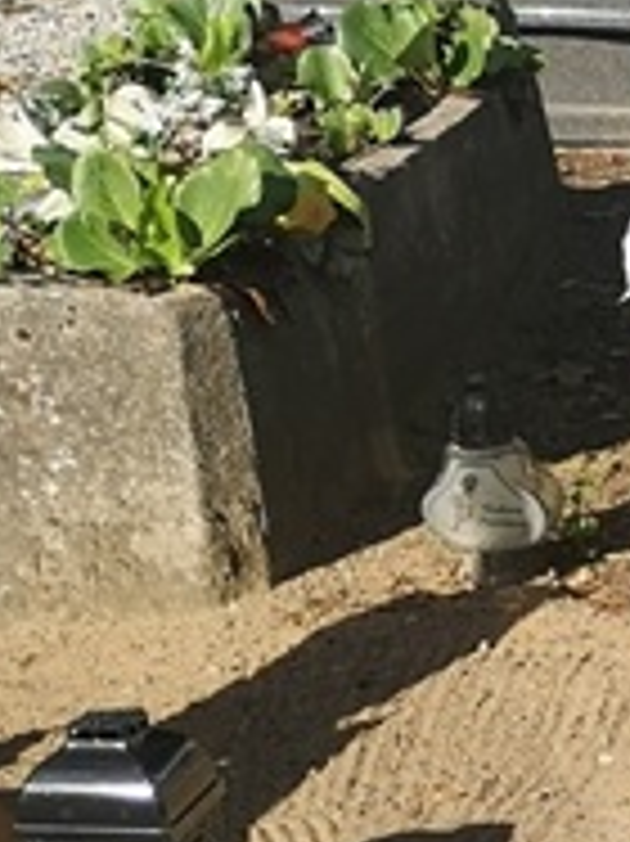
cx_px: 1372
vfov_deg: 14.4
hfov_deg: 10.1
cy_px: 1049
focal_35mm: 132
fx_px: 3207
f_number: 1.8
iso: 50
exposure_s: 1/1218
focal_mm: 5.58
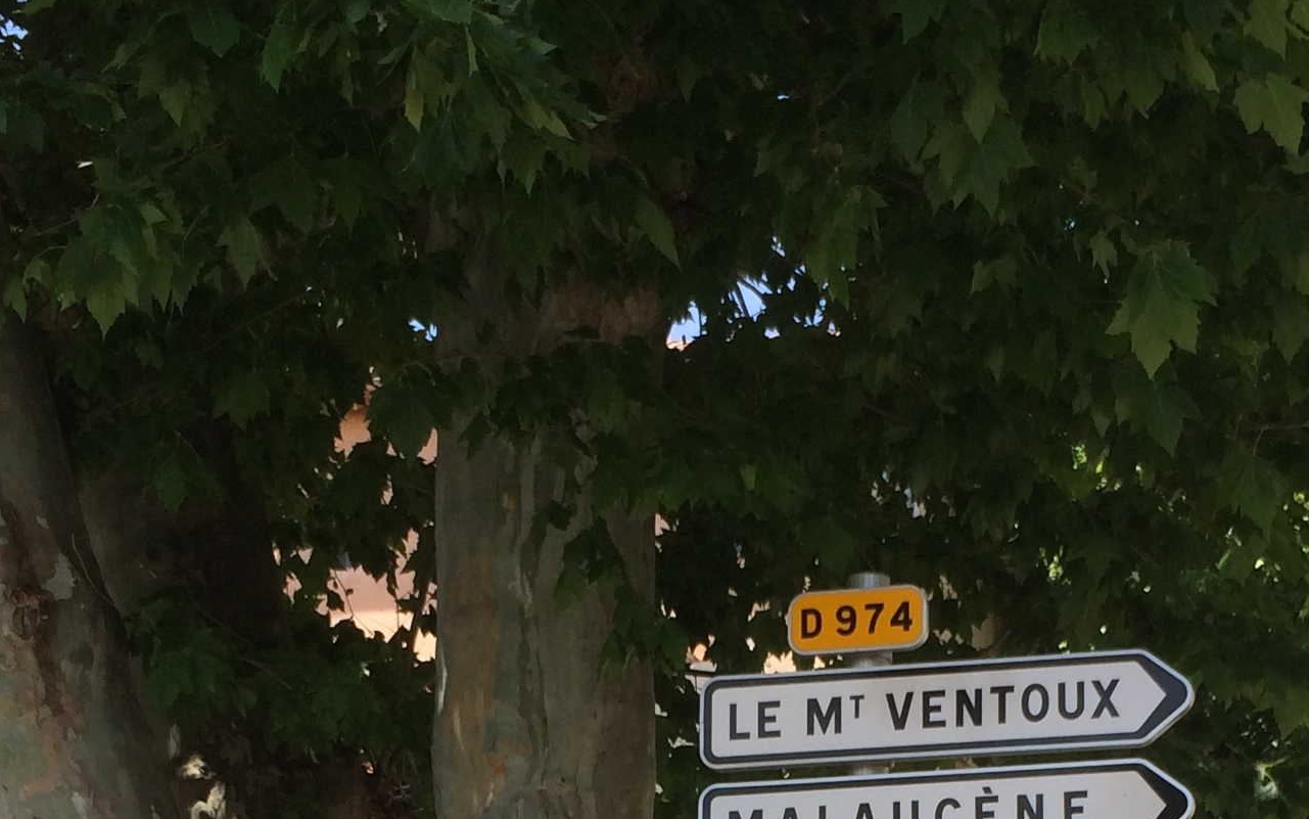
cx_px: 769
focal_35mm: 81
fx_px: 2890
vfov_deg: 15.2
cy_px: 1126
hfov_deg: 25.5
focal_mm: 4.12
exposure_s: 1/912
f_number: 2.2
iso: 32
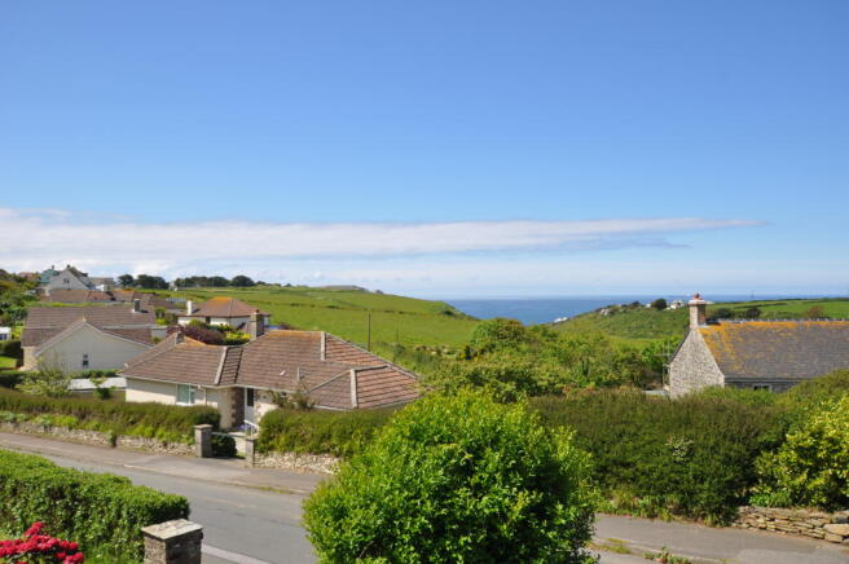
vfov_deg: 43.5
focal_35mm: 30
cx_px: 424
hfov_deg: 62.0
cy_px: 282
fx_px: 707
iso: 200
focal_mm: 20
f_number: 9
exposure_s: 1/320
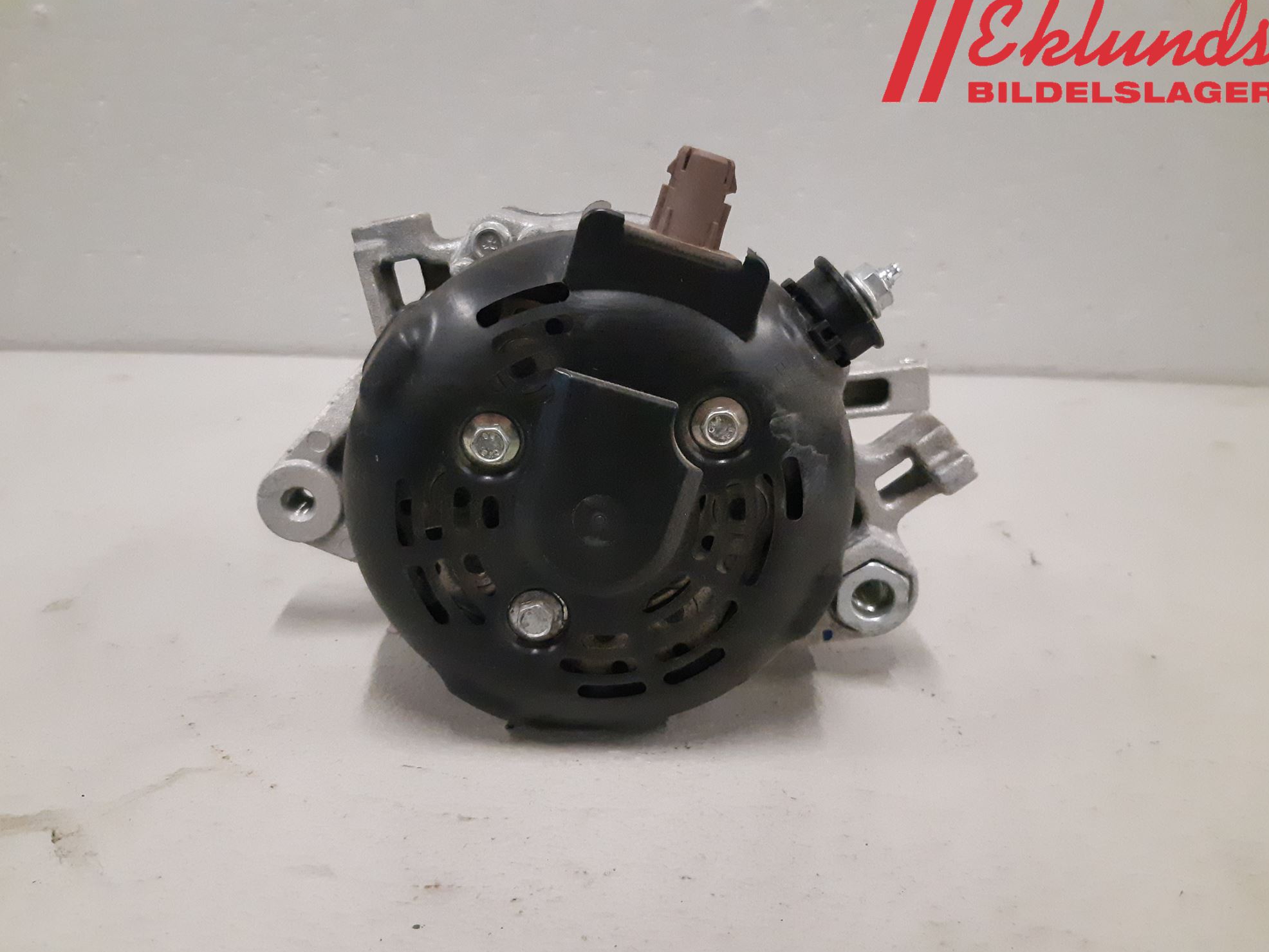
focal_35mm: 27
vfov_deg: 51.3
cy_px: 488
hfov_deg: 65.3
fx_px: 990
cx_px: 618
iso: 800
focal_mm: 3.93
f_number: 1.7
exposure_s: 1/236
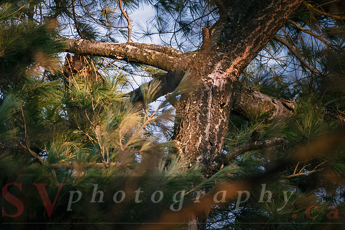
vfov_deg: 1.3
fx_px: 9783
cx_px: 235
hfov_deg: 2.0
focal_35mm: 1021
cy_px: 131
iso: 800
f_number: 5.6
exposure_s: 1/400
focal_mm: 500
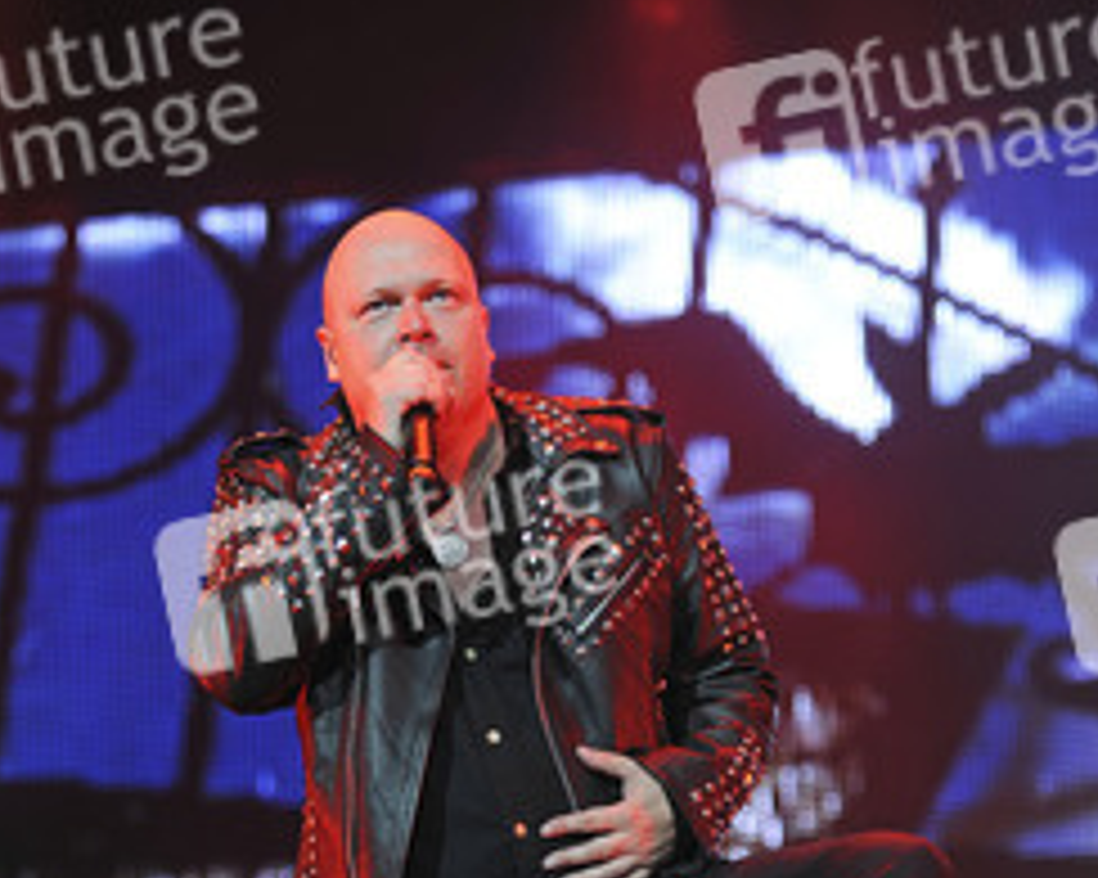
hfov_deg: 12.5
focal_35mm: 154
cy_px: 792
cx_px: 518
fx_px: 5002
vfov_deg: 10.0
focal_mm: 100
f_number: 2.8
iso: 800
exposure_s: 1/320
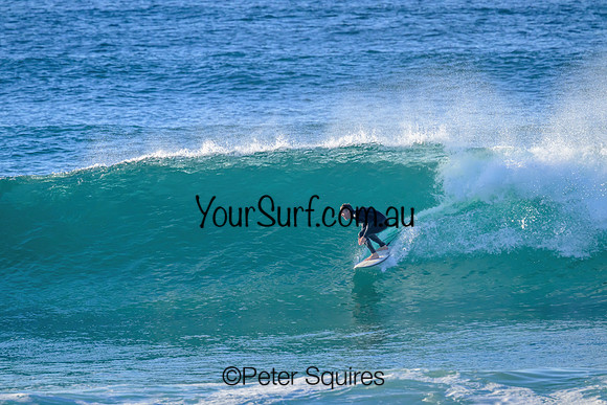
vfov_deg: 2.3
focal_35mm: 610
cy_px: 202
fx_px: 10287
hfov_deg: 3.4
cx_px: 304
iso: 2000
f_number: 11
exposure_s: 1/2000
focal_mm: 610
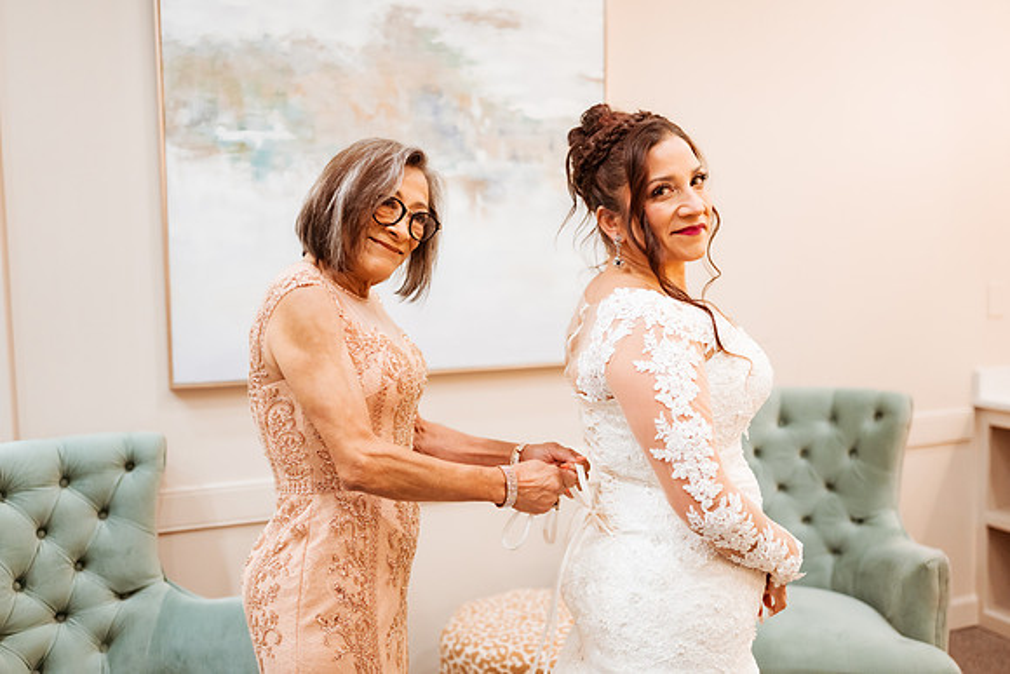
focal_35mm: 35
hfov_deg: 54.4
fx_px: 982
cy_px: 337
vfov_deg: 37.9
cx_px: 505
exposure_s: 1/500
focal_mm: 35
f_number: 1.8
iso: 1250
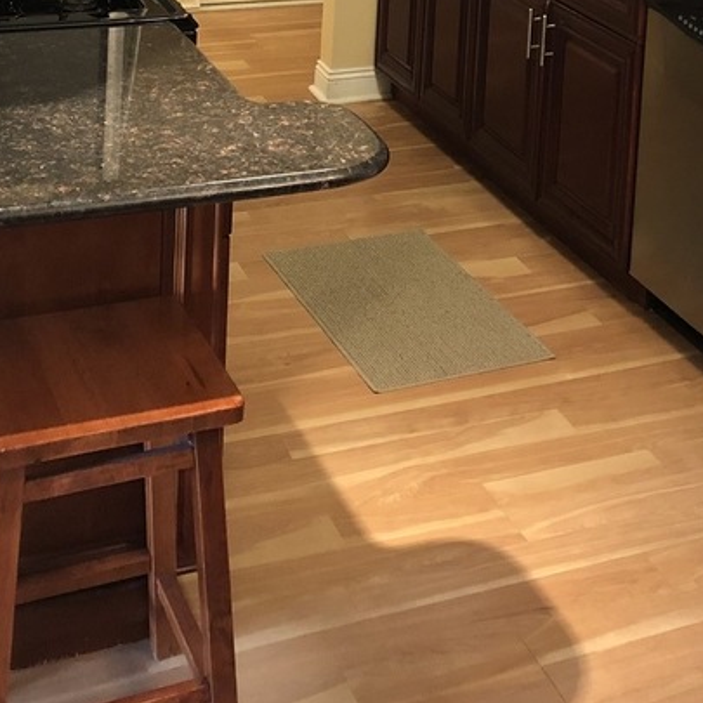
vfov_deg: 24.1
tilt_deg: -8.2
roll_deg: -3.3
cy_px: -106
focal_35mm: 66
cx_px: 509
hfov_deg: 25.8
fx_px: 1516
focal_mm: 3.99
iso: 100
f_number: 1.8
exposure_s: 1/13
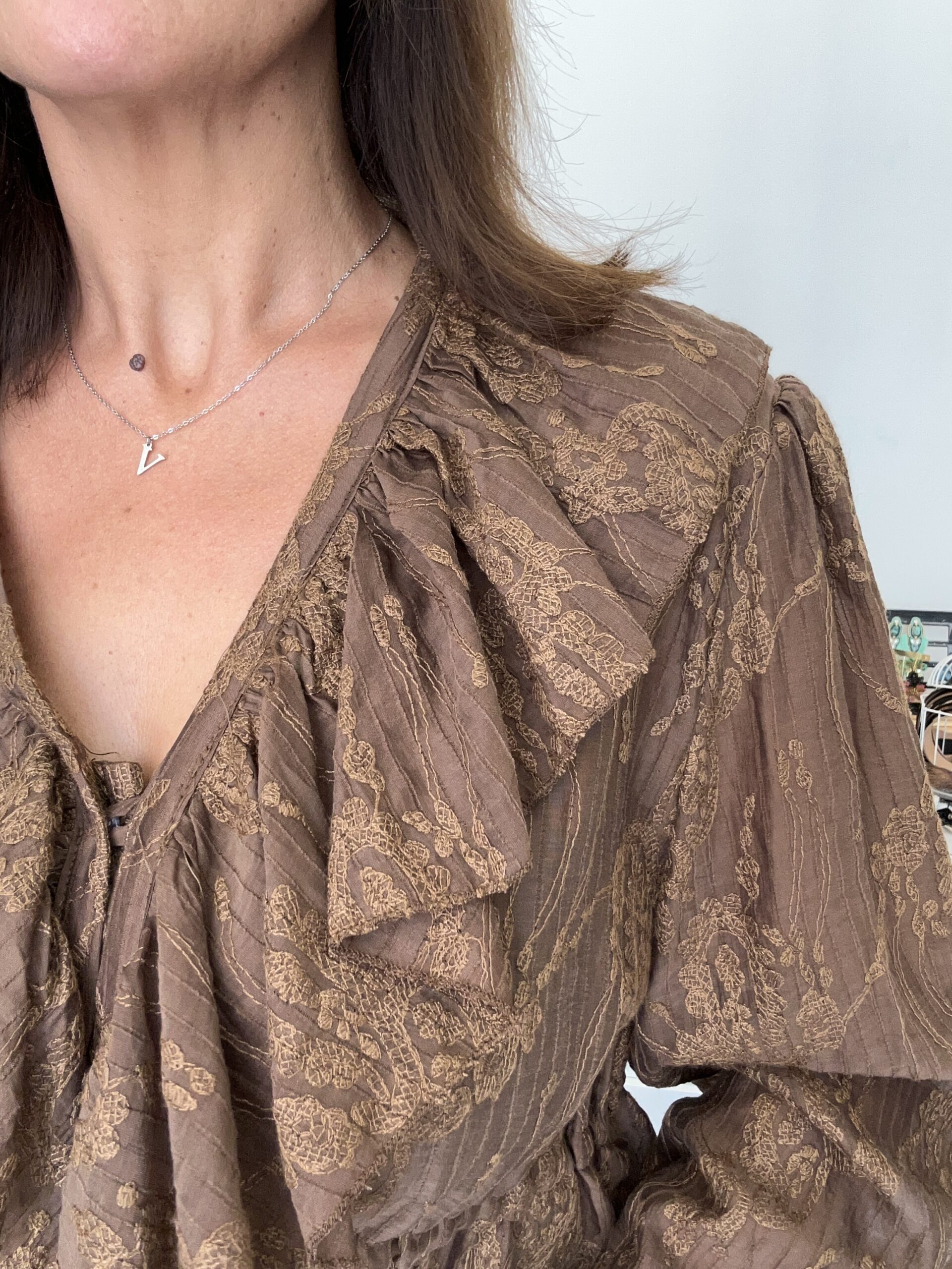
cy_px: 634
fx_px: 1100
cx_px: 476
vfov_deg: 60.0
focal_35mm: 30
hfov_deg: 46.8
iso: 64
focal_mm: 2.69
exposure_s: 1/50
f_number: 1.9
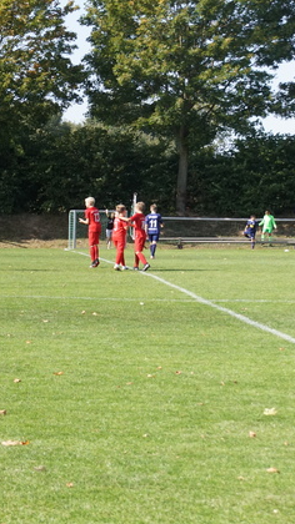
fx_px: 1656
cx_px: -86
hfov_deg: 10.0
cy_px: 261
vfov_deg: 18.0
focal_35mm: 119
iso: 800
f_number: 5
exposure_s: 1/2000
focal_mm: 50
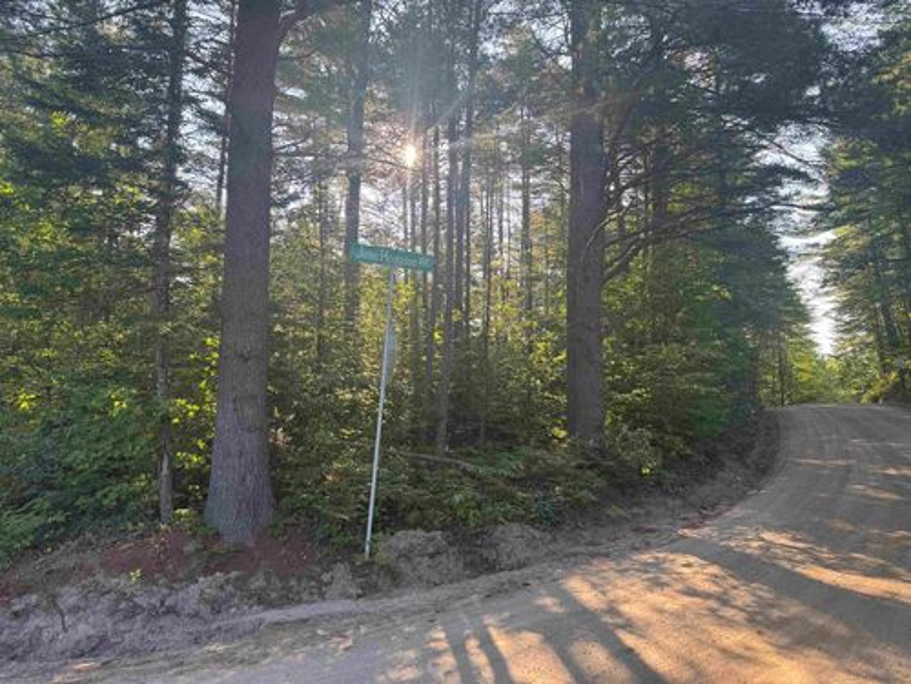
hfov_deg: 71.6
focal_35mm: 24
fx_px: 632
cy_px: 342
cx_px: 456
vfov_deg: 56.8
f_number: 1.78
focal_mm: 6.76
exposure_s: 1/360
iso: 80
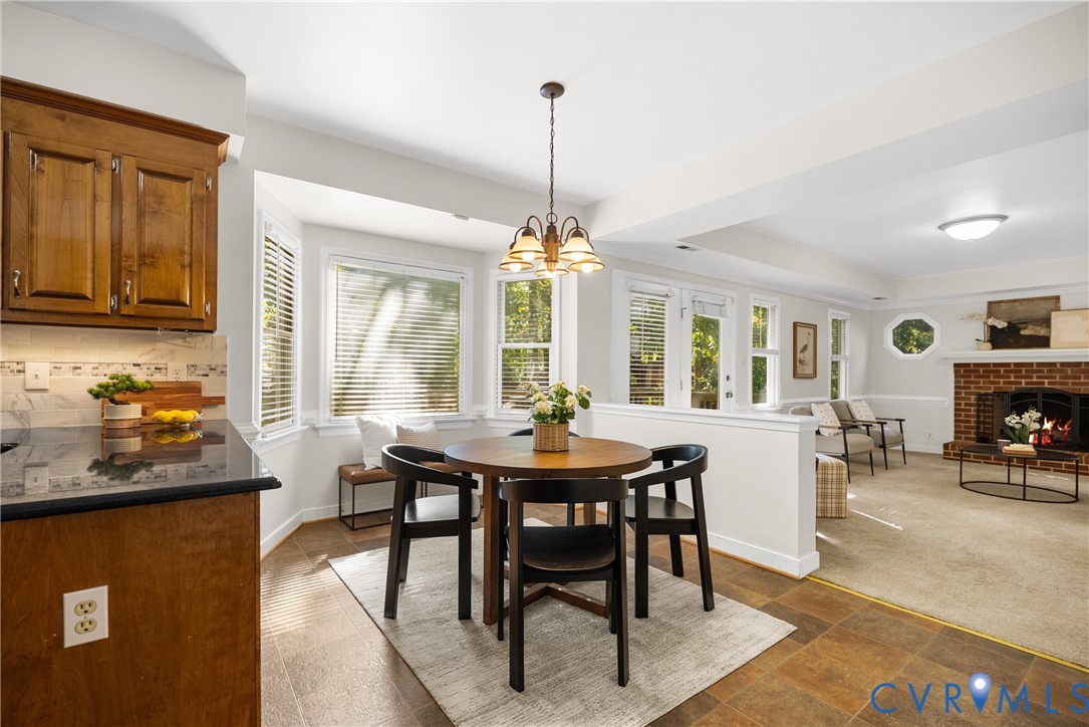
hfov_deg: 95.0
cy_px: 364
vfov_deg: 72.1
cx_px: 544
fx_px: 499
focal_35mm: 16
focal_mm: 16.5
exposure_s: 1/25
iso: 1250
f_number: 4
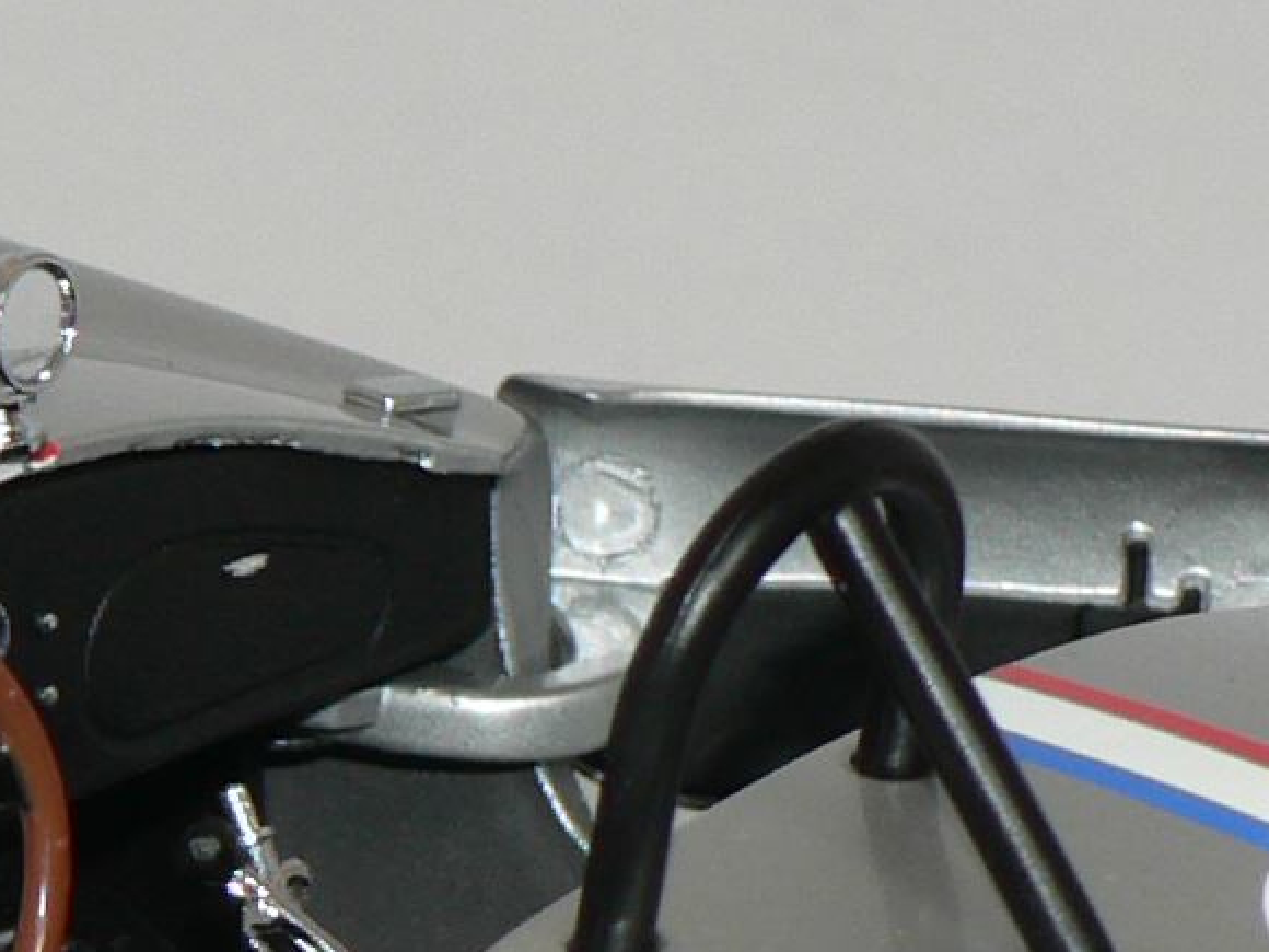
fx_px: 13271
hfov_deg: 5.5
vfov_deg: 4.1
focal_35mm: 362
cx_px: 324
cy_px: 921
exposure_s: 1/60
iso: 80
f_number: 3.2
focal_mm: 13.7
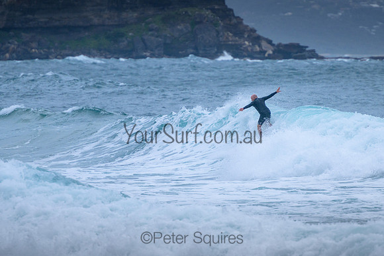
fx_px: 5869
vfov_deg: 2.5
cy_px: 109
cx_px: 222
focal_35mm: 550
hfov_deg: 3.7
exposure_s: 1/2000
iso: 500
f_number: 5.6
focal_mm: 400
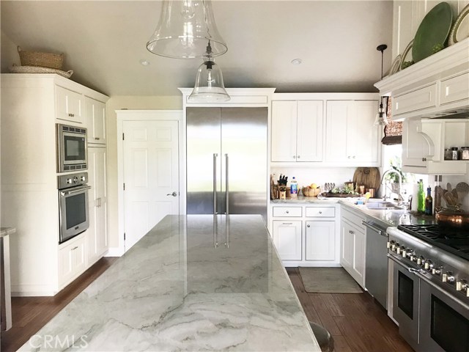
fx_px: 379
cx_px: 234
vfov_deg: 49.7
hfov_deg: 63.4
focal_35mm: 28
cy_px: 176
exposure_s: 1/30
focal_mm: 3.99
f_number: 1.8
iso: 40
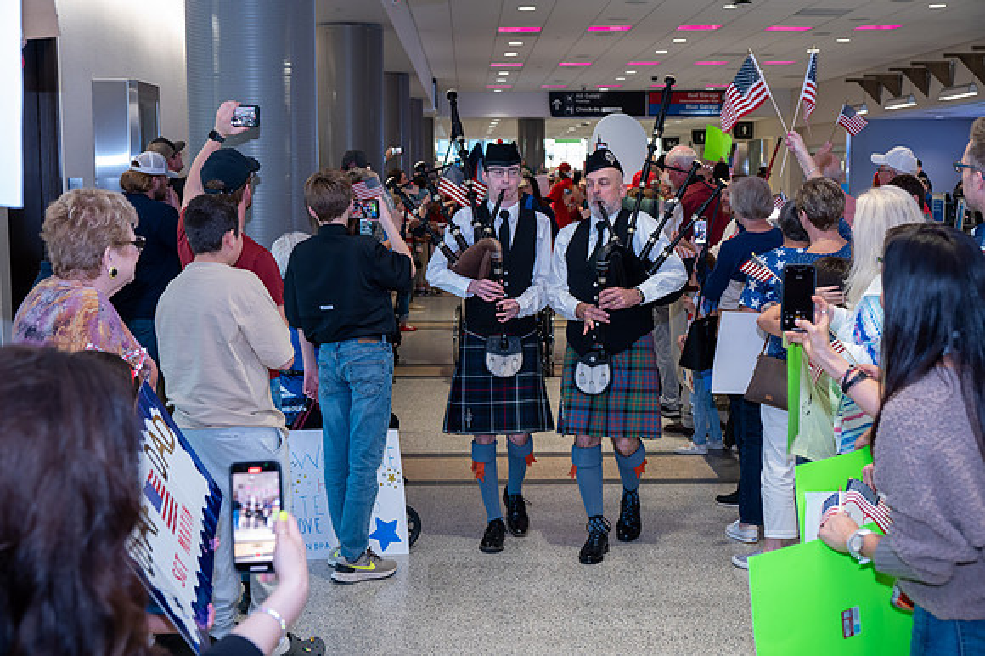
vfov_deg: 28.0
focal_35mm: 48
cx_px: 492
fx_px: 1313
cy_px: 328
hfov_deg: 41.1
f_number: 5.6
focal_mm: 48
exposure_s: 1/40
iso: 1800
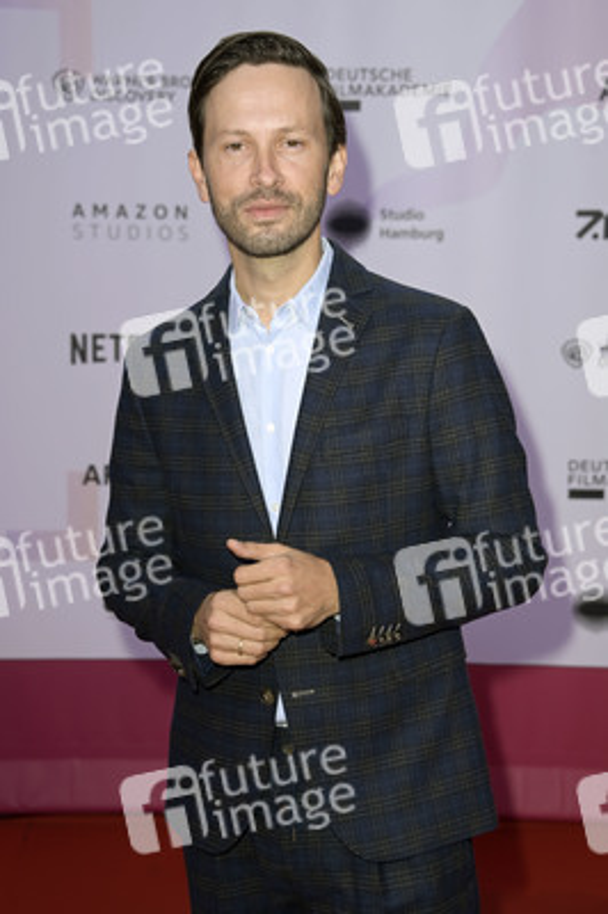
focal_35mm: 68
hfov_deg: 20.0
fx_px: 1726
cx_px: 304
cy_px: 457
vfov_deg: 29.7
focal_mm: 68
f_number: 5.6
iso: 400
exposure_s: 1/250
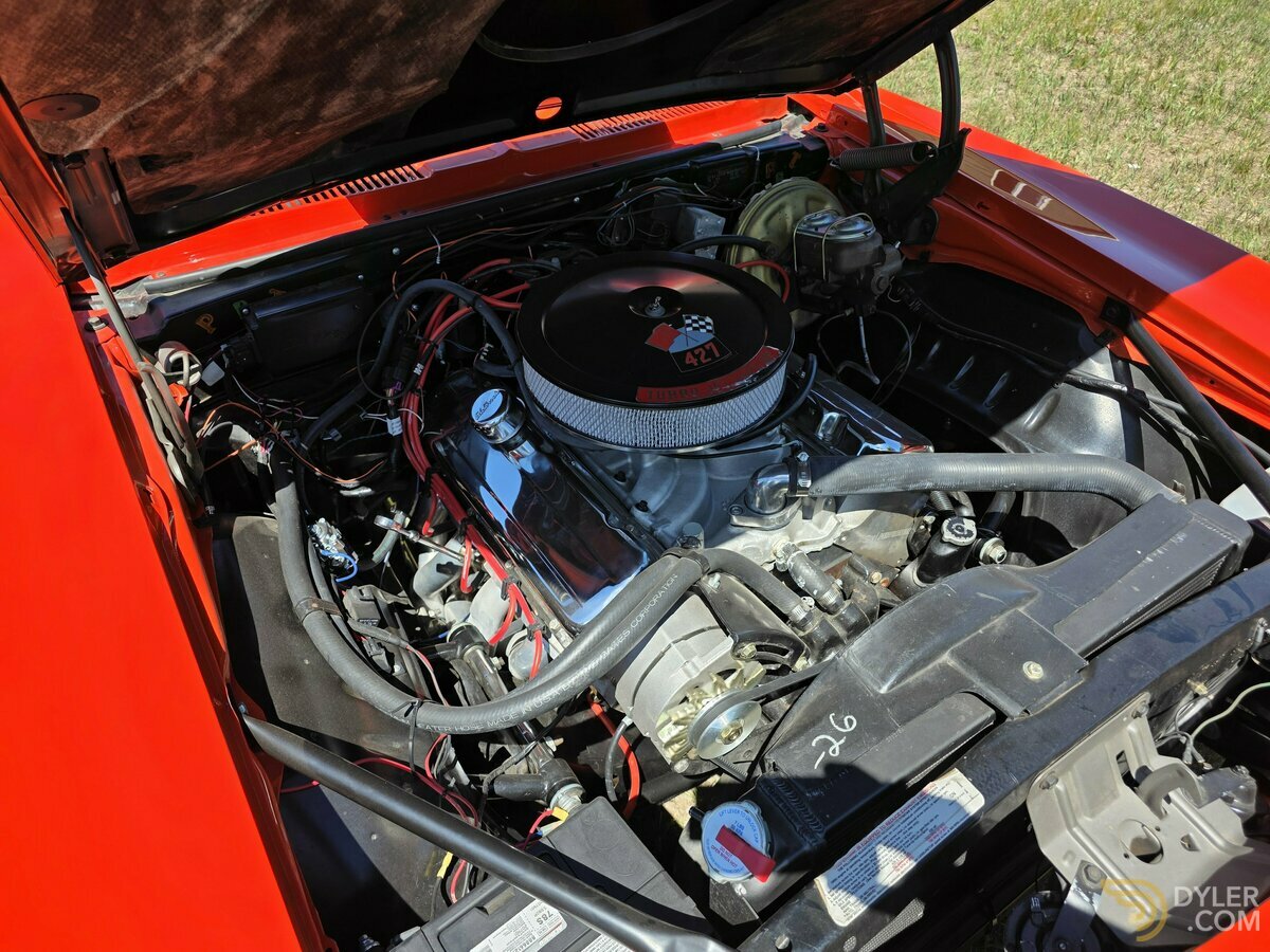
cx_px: 635
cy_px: 476
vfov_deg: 58.9
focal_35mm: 23
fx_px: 844
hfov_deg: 73.9
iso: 40
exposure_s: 1/1874
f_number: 1.7
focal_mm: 6.3
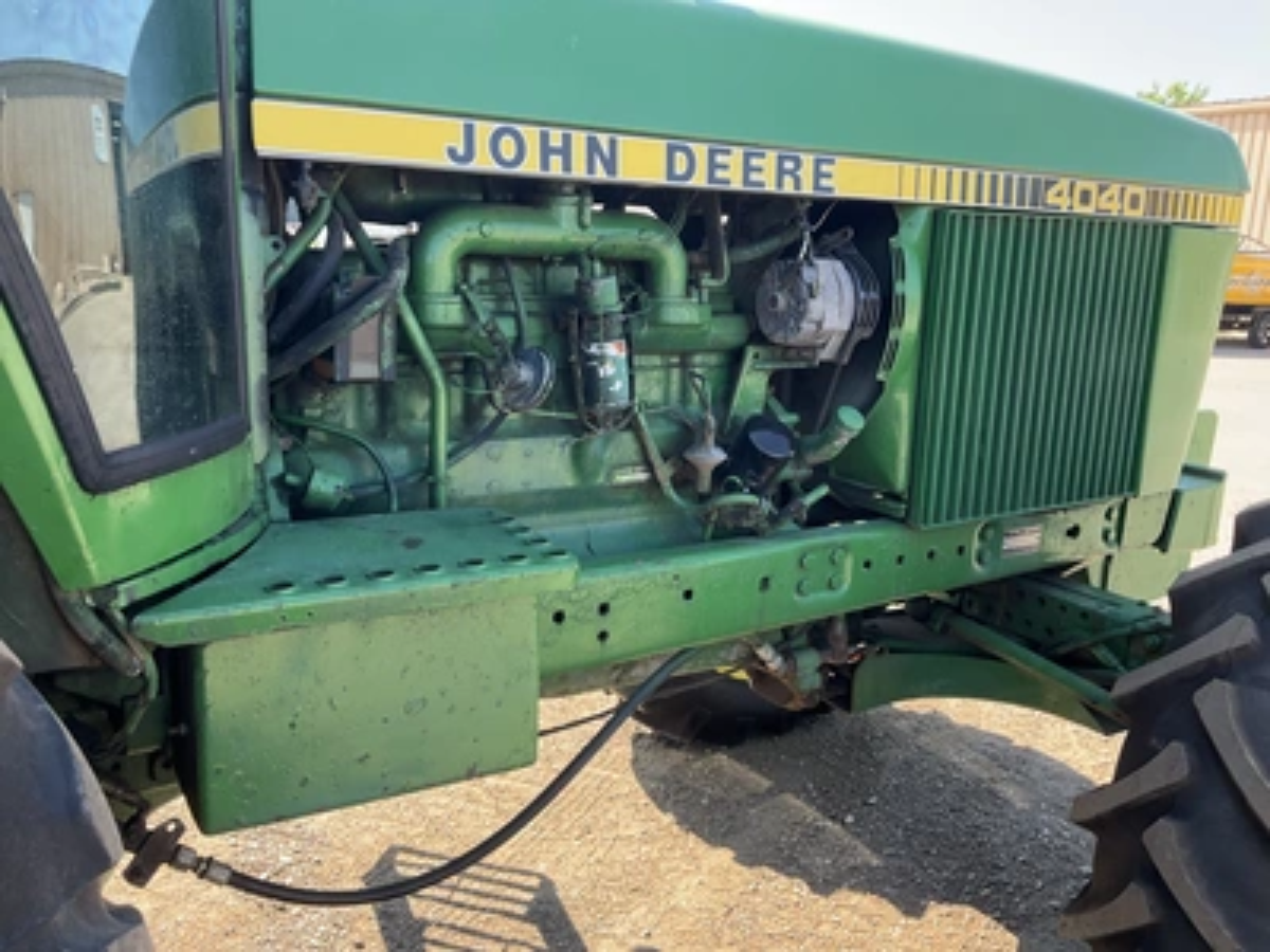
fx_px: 1064
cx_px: 635
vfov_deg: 48.2
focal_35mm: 29
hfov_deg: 61.7
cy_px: 476
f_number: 1.8
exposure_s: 1/205
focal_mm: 3
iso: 20
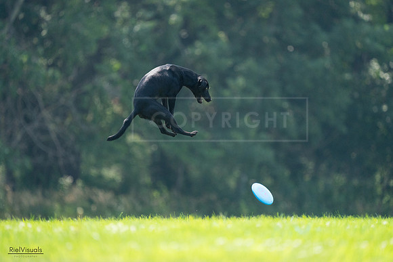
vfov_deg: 2.3
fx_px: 6551
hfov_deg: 3.4
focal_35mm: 600
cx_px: 196
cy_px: 131
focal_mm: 600
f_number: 6.3
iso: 4000
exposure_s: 1/4000
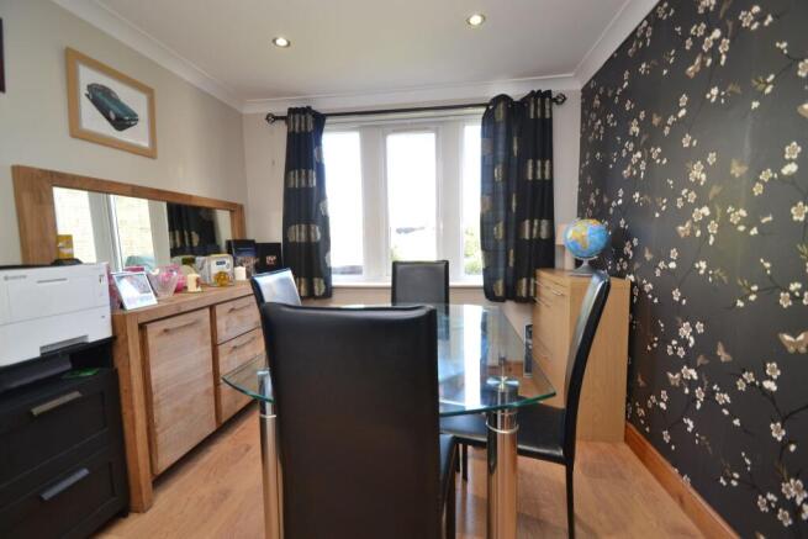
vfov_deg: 77.4
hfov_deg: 100.4
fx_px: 337
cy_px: 270
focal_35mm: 15
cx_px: 404
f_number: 3.5
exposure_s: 1/60
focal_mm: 10
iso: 400
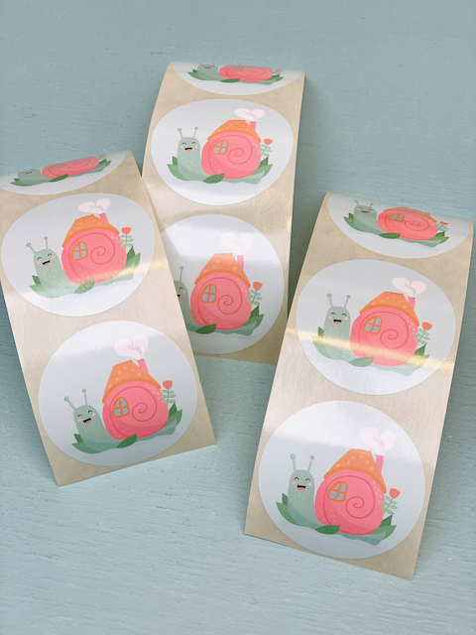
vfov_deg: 36.8
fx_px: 953
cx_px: 238
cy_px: 318
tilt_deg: -59.6
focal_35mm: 52
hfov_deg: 28.0
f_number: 2.4
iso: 16
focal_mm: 6
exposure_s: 1/100
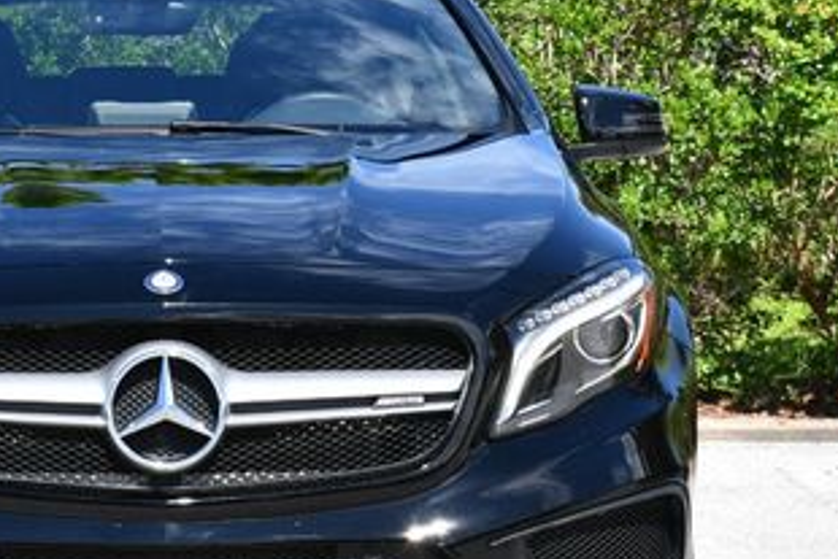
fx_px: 4331
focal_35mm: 186
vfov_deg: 7.4
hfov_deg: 11.0
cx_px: 143
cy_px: 332
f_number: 8
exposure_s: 1/250
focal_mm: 45
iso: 160
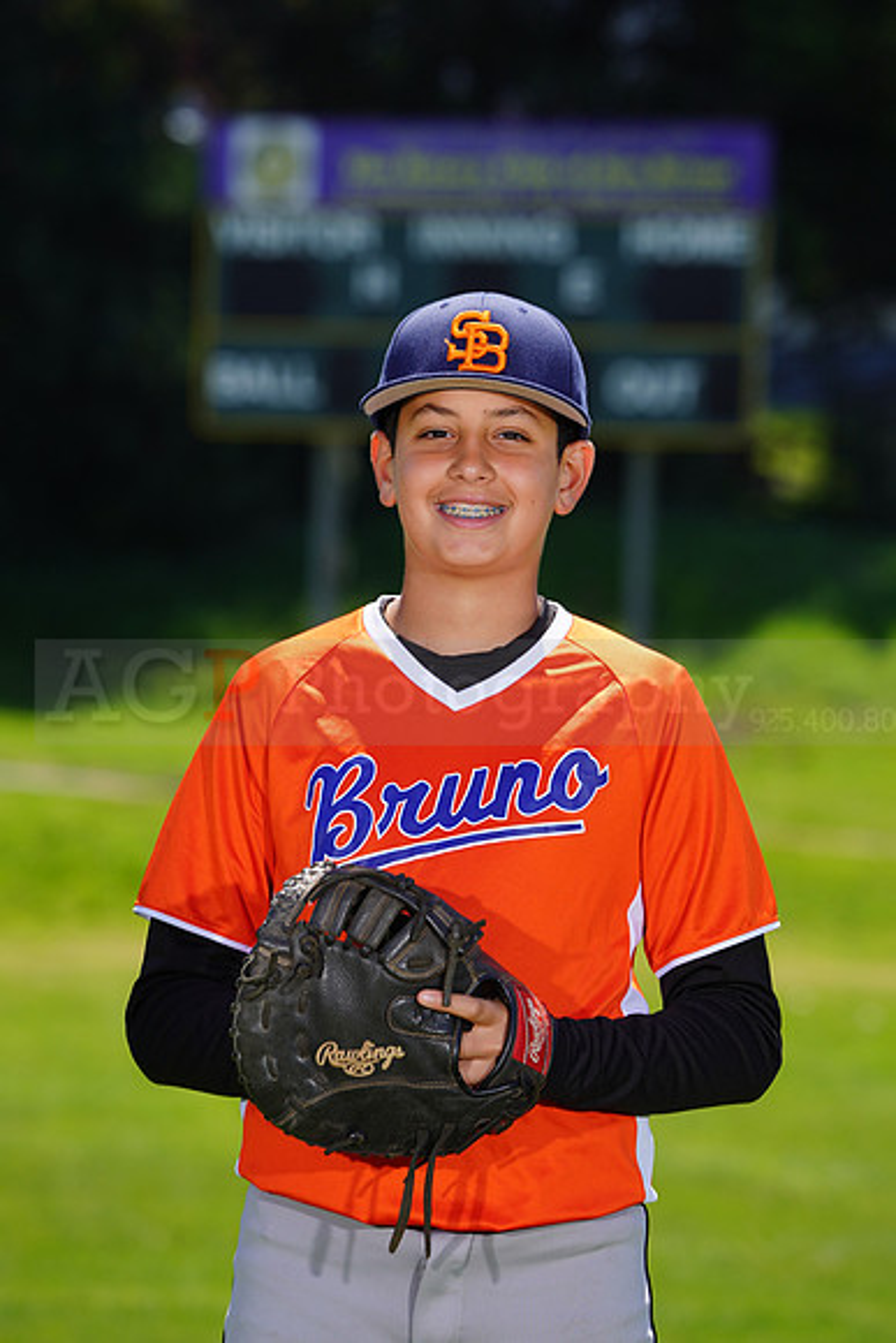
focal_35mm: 250
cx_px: 448
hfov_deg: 5.5
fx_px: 9327
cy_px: 672
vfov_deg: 8.2
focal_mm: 250
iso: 100
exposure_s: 1/250
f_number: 8
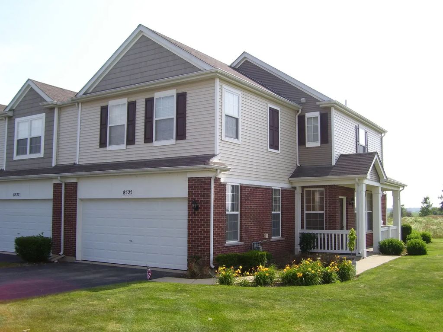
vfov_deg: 38.7
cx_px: 222
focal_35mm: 37
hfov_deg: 50.1
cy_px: 166
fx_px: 474
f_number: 4.8
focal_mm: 6
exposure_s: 1/350
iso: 80
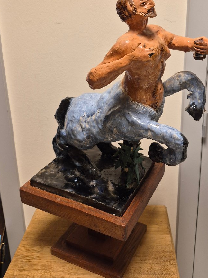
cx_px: 131
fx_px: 256
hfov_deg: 43.8
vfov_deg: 55.6
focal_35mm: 32
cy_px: 92
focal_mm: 5.4
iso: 160
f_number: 1.8
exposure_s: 1/100
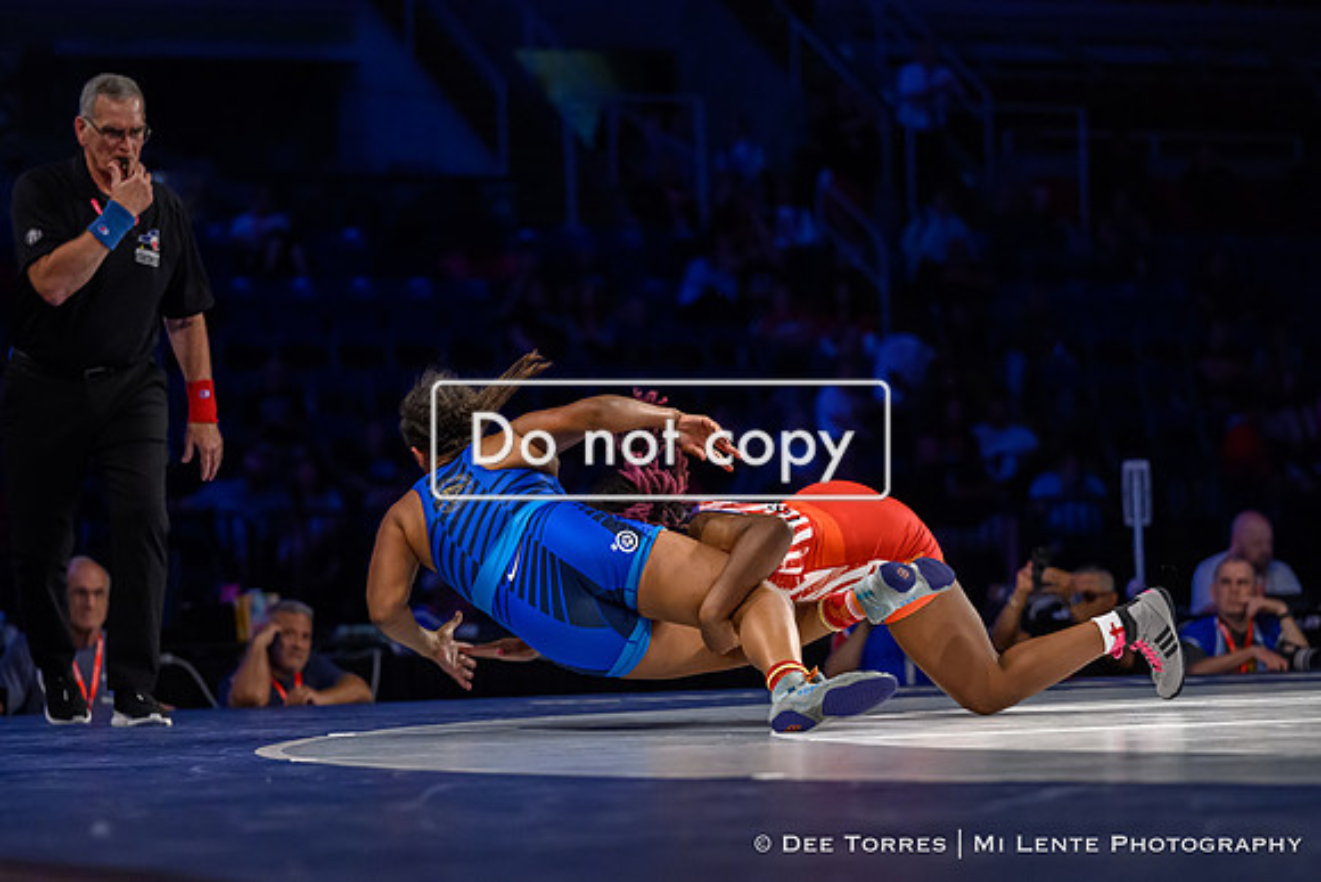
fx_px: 4900
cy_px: 527
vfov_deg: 10.3
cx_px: 606
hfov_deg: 15.4
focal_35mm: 133
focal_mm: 110
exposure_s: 1/800
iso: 4500
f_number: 2.8
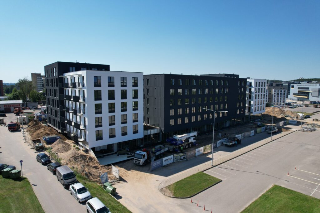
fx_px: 196
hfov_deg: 78.6
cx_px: 160
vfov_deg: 57.2
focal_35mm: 22
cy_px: 106
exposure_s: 1/2500
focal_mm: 8.38
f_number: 2.8
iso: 120
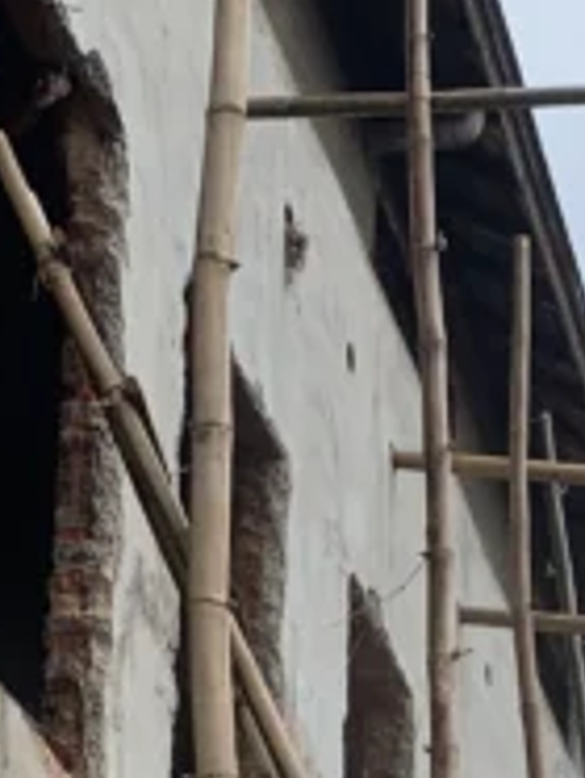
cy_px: 1188
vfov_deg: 13.0
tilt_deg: +14.3
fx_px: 3215
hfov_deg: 10.4
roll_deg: -0.5
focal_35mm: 143
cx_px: 506
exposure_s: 1/2994
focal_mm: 4.25
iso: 25
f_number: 1.8
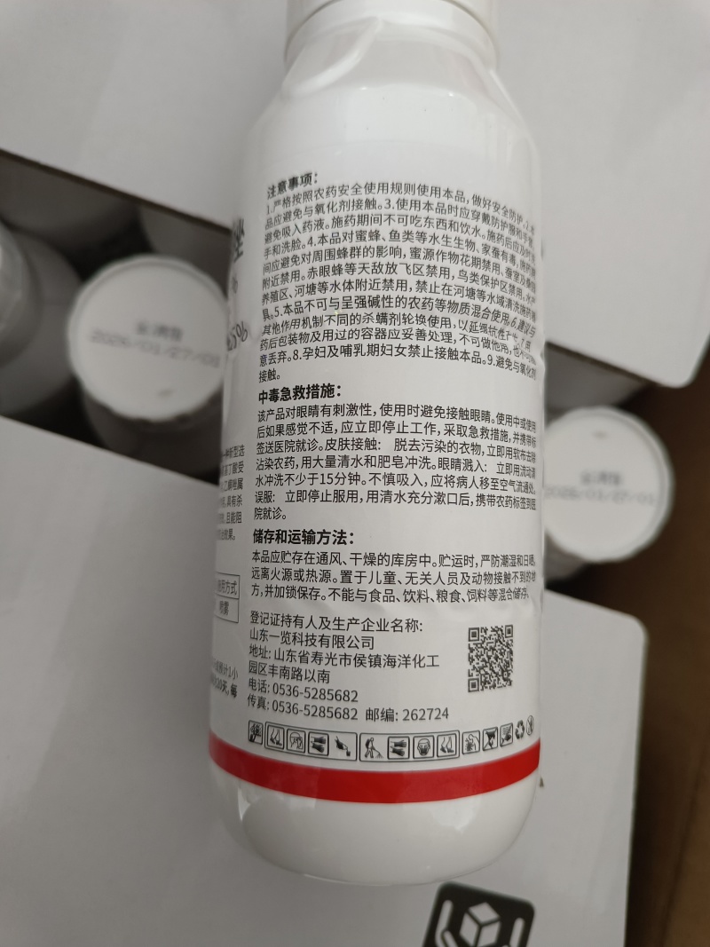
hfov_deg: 58.9
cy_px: 474
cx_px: 355
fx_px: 629
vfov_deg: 73.9
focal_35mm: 23
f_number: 1.88
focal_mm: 5.59
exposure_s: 1/33.3
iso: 2236
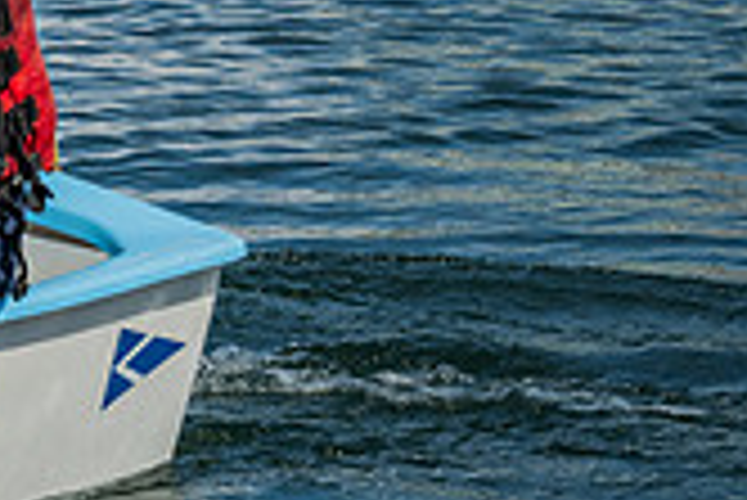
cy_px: -178
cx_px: -454
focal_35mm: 168
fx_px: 3489
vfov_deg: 8.1
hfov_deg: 11.6
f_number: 10
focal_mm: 48
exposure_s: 1/400
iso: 250
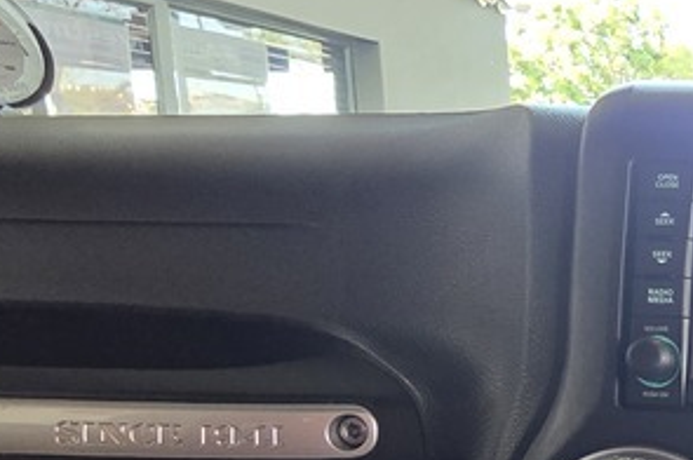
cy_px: 415
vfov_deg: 27.5
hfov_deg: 28.6
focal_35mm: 47
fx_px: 904
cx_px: 1017
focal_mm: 2.2
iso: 500
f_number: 2.2
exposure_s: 1/50
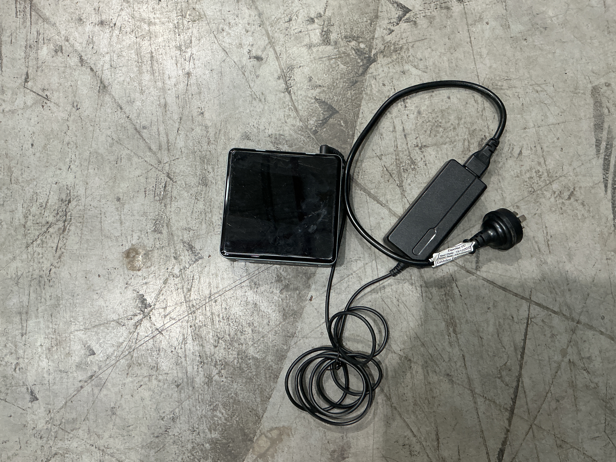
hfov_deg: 61.7
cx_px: 308
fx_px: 516
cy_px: 231
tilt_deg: -81.5
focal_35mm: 29
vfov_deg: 48.2
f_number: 1.8
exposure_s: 1/50
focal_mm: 3
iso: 125
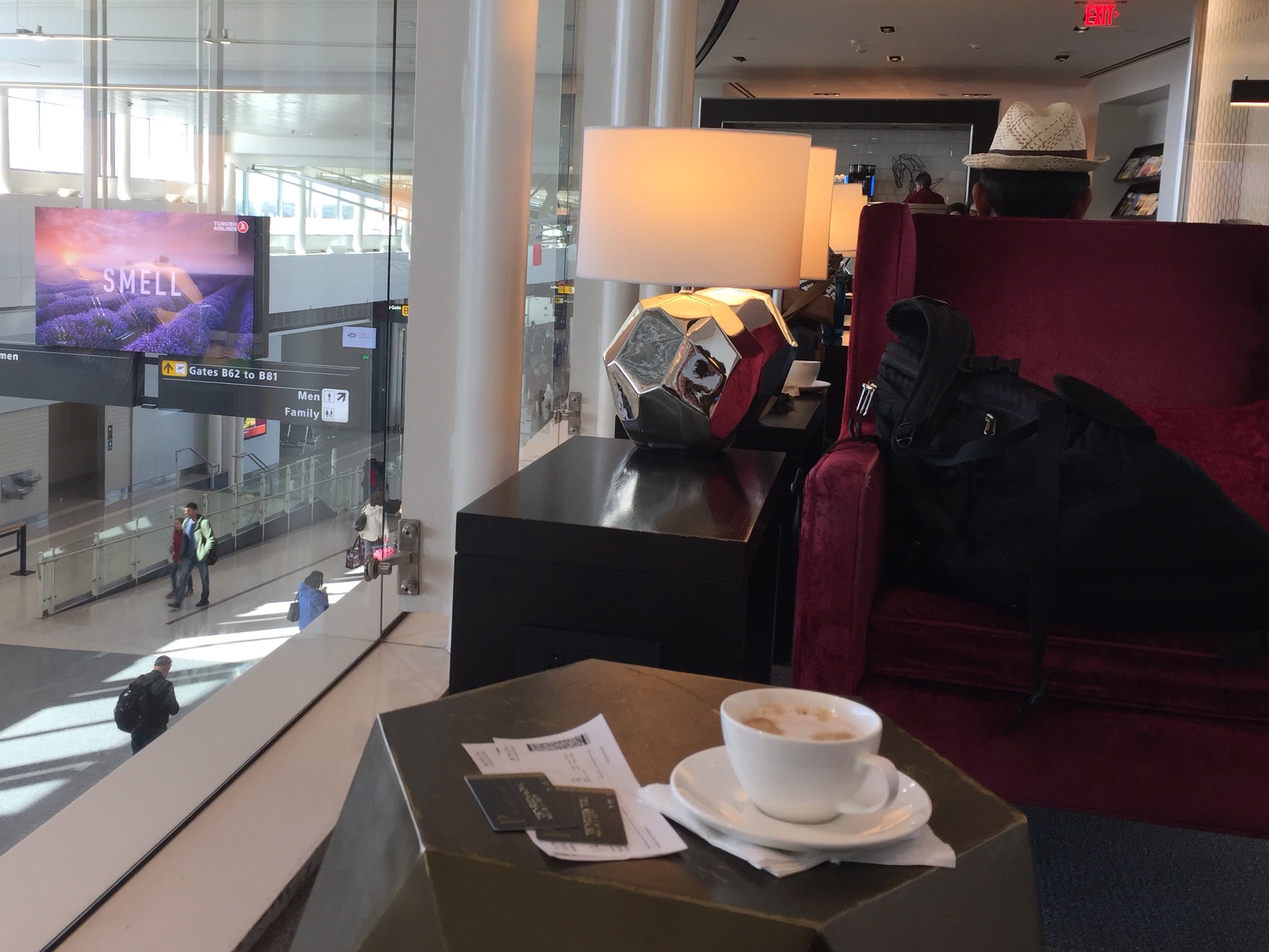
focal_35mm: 37
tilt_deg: -7.4
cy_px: 392
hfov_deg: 49.8
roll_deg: -1.9
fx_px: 1357
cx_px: 508
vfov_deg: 38.6
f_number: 2.2
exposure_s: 1/40
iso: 32
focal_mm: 4.15
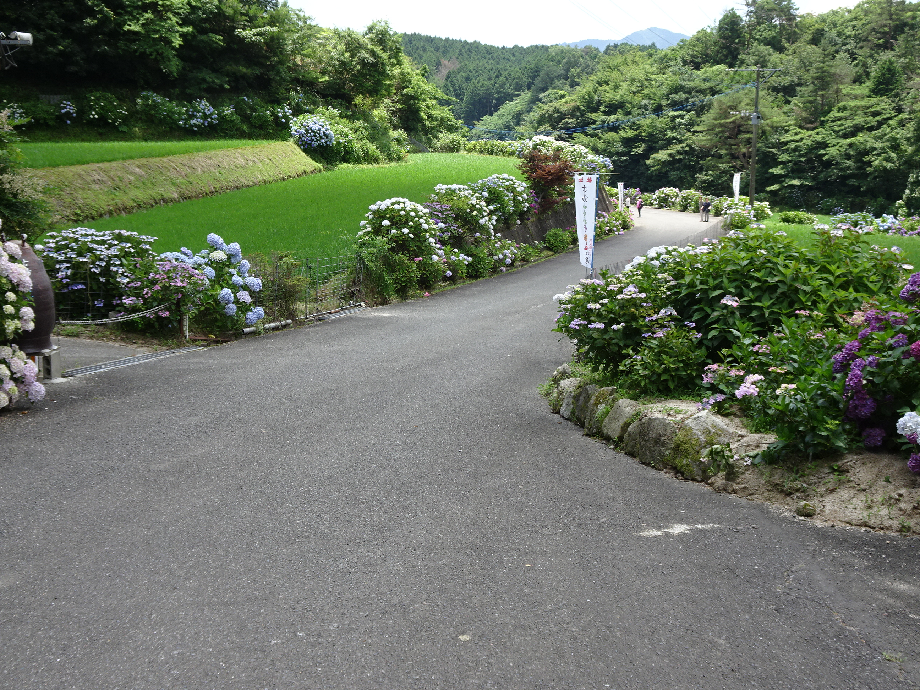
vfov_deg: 35.1
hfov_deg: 45.8
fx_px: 1090
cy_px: 345
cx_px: 460
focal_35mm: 41
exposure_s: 1/250
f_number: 4
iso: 80
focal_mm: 7.05
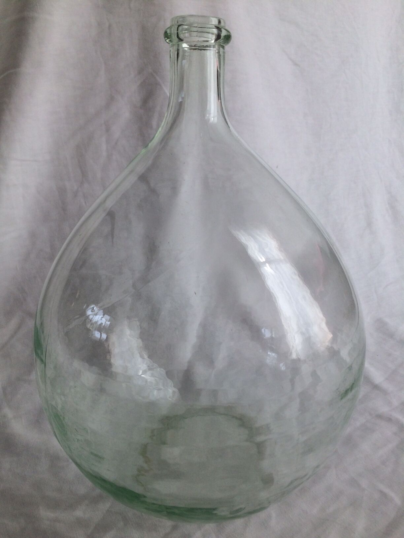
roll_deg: +0.5
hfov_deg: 48.2
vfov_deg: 61.7
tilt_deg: -17.5
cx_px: 202
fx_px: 451
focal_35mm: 29
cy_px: 269
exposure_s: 1/351
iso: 32
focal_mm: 4.15
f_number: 2.2
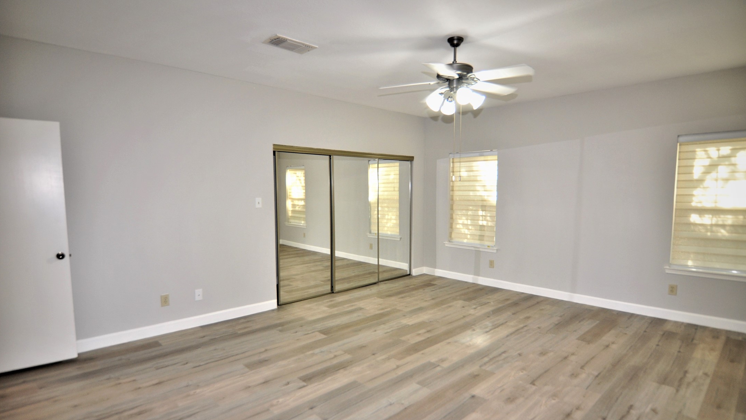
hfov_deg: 85.1
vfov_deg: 54.6
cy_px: 232
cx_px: 373
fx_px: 406
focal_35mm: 21
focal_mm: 13
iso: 500
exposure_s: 1/60
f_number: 4
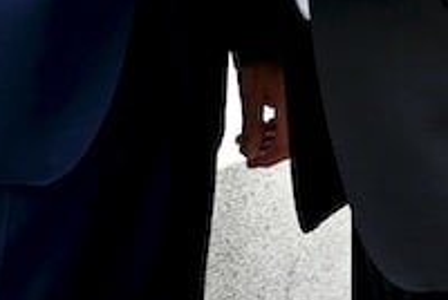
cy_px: -422
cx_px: -45
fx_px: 2804
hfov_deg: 9.1
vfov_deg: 5.9
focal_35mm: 225
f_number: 3.2
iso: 100
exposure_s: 1/160
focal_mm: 44
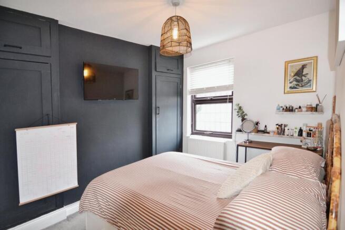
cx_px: 172
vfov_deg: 72.1
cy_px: 115
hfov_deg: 95.0
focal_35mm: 16
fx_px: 158
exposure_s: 1/60
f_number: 2.8
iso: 800
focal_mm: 11
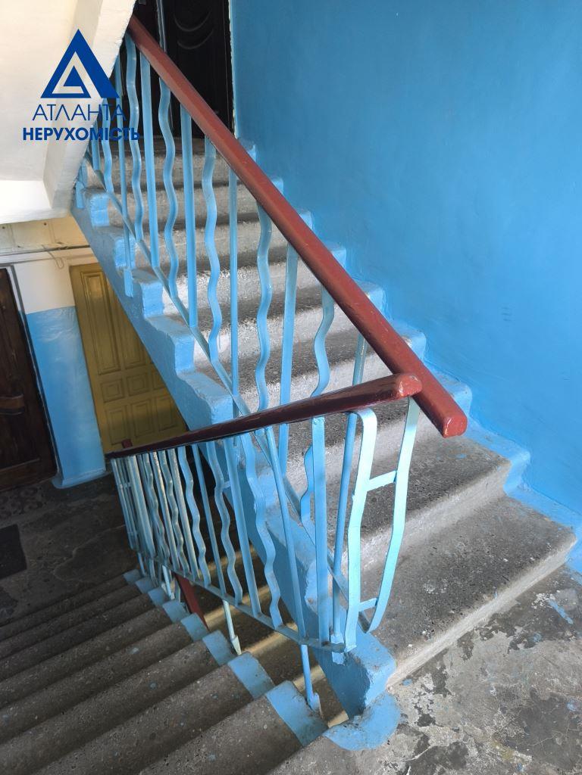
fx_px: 516
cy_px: 388
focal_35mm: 23
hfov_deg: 58.9
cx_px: 291
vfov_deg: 73.9
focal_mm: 6.14
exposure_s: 1/33.3
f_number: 1.65
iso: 1000
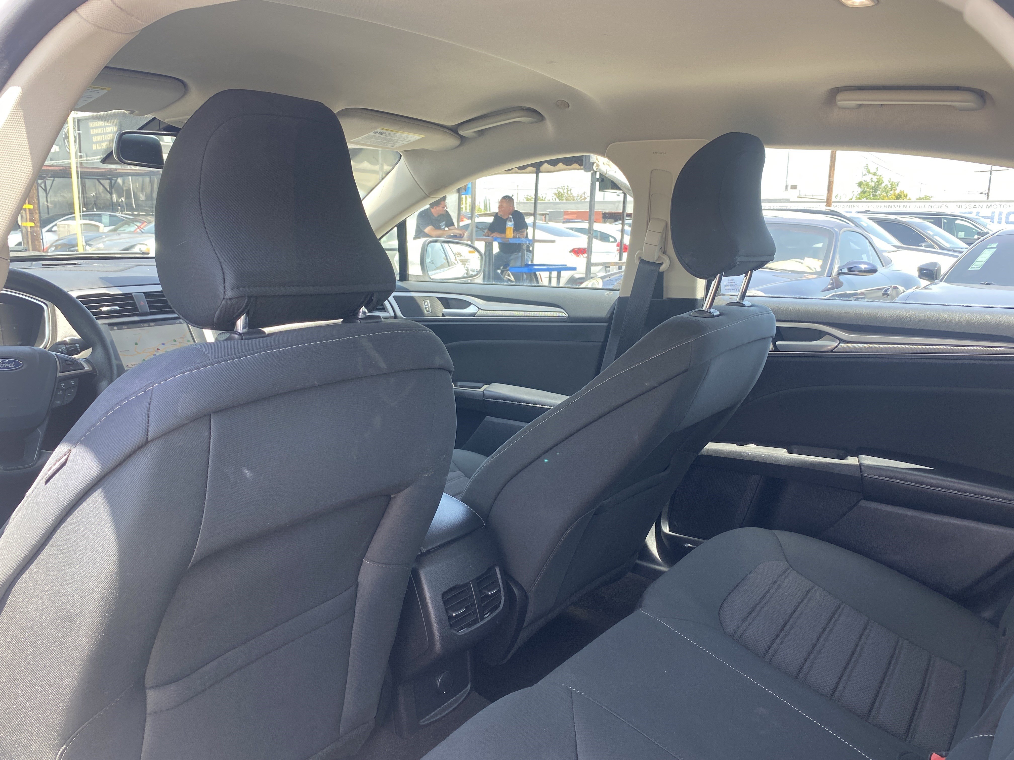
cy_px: 380
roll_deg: -0.9
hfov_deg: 67.3
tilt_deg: -11.3
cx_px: 507
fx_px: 762
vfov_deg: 53.1
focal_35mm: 26
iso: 40
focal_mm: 4.25
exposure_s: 1/122
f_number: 1.8
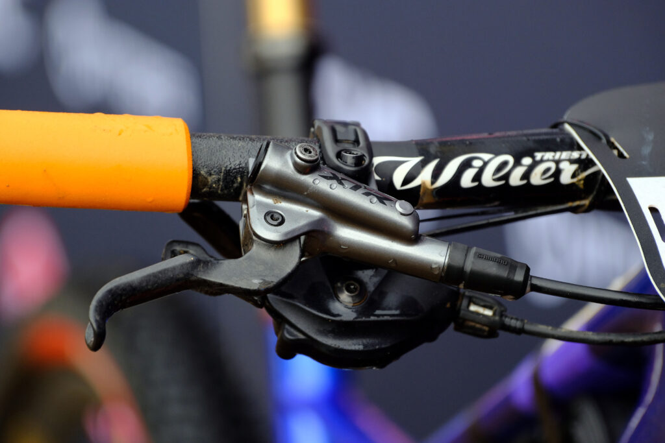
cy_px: 222
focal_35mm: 230
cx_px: 332
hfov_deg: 8.9
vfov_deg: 6.0
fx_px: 4249
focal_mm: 153.2
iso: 640
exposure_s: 1/250
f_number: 5
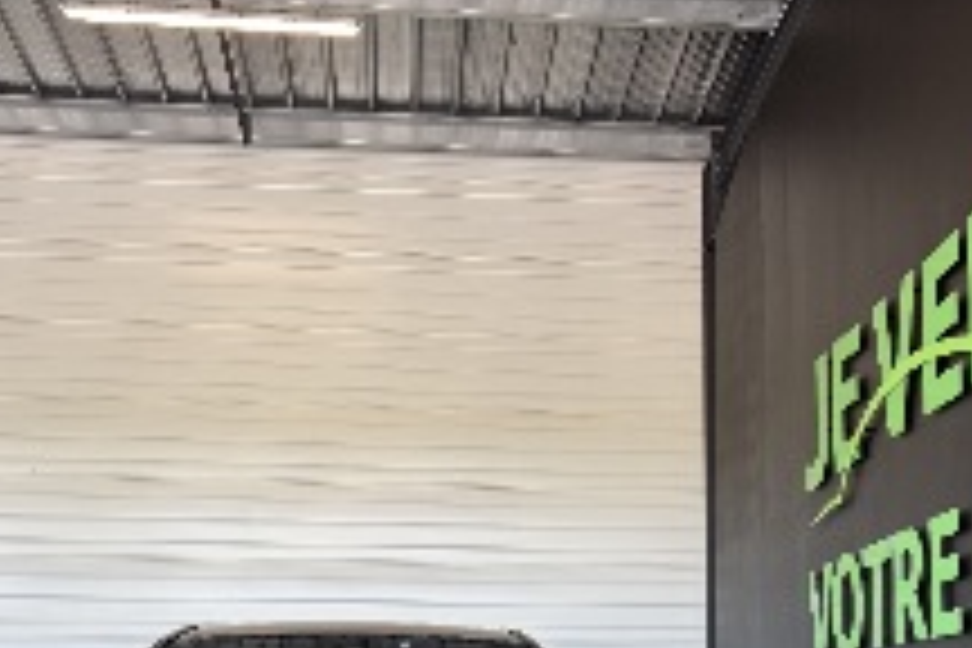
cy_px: 608
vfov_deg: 25.1
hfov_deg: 38.2
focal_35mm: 52
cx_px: 526
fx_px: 1404
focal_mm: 5.96
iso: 50
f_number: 1.6
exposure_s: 1/128
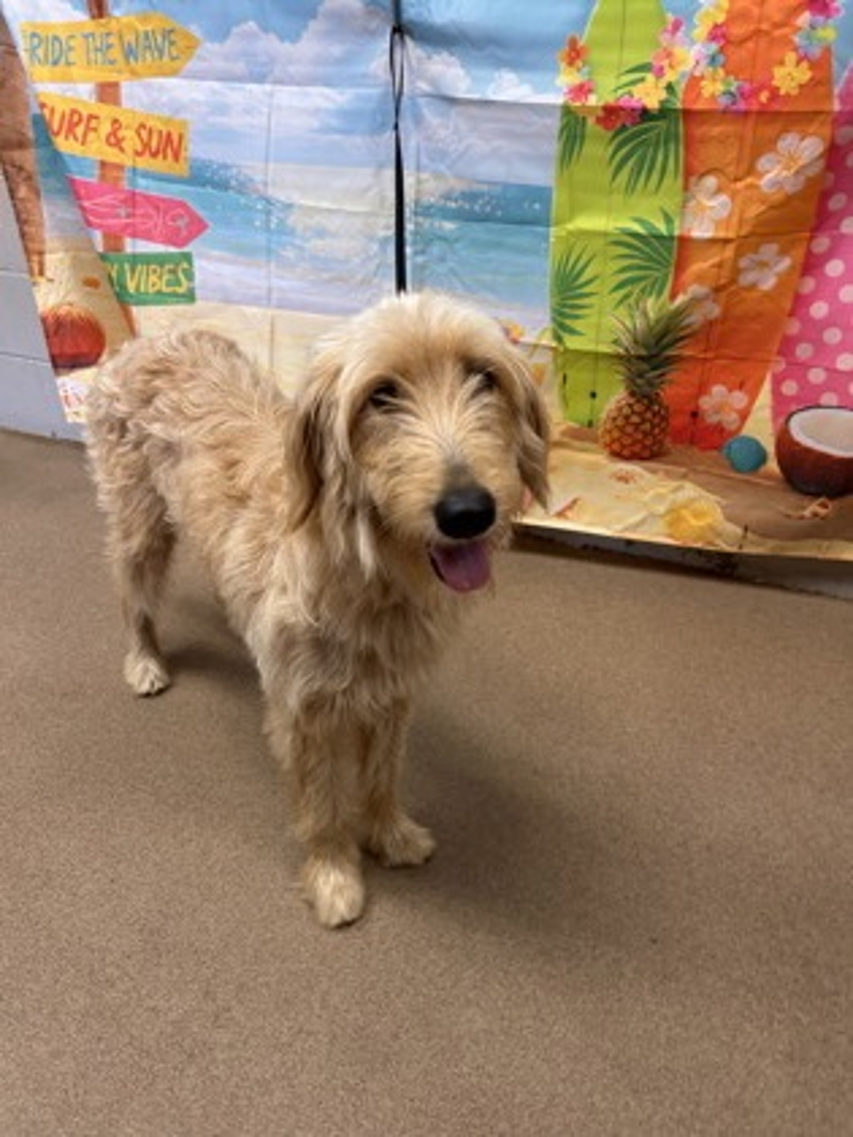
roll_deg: +2.3
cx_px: 426
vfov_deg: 67.3
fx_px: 854
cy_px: 568
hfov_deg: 53.1
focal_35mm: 26
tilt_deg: -32.9
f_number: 1.5
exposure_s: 1/60
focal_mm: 5.7
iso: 125
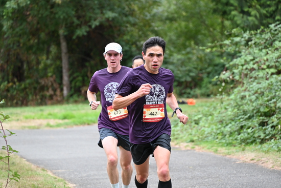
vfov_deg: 6.9
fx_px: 1561
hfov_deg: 10.3
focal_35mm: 200
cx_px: 140
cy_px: 94
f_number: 6.3
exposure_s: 1/250
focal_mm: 200
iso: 2500
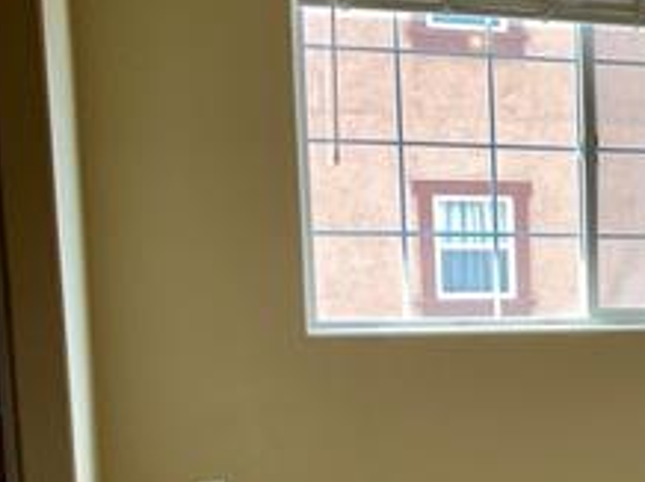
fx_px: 1582
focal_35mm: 85
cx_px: 923
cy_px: 448
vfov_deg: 17.1
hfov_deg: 20.3
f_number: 1.8
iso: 50
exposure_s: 1/120
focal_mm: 3
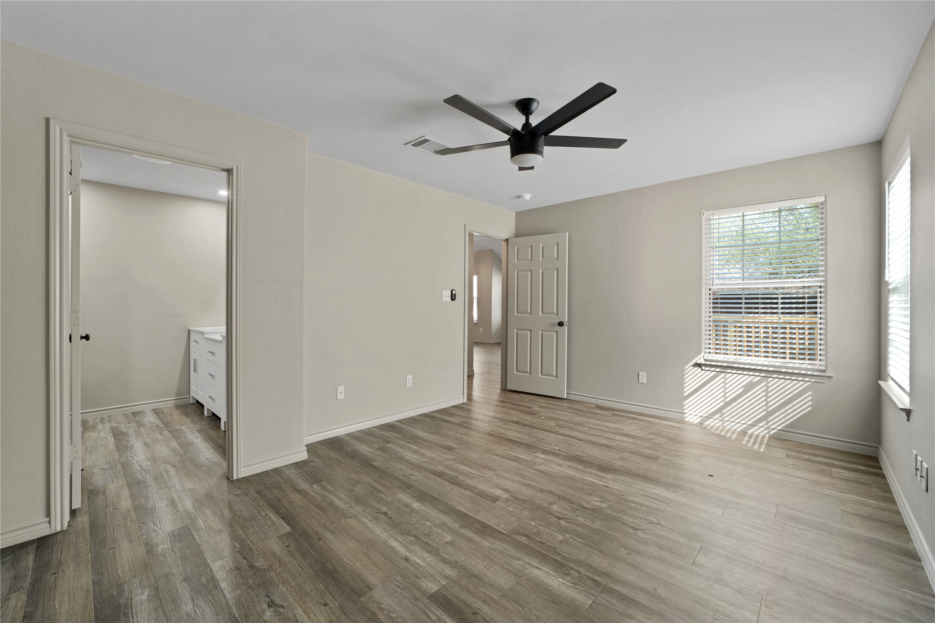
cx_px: 468
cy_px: 312
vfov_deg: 81.2
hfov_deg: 104.3
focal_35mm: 14
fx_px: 364
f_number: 8
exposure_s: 1/3
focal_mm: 14
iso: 200
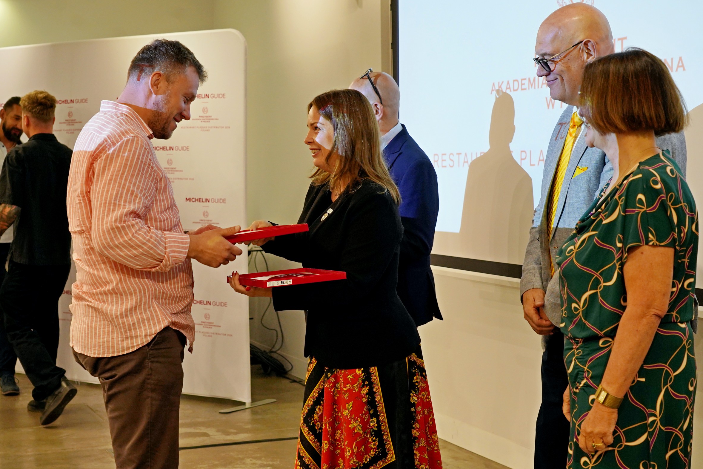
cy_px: 234
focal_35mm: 53
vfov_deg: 25.5
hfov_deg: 37.5
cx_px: 352
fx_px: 1035
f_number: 5.6
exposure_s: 1/200
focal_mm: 52
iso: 1600
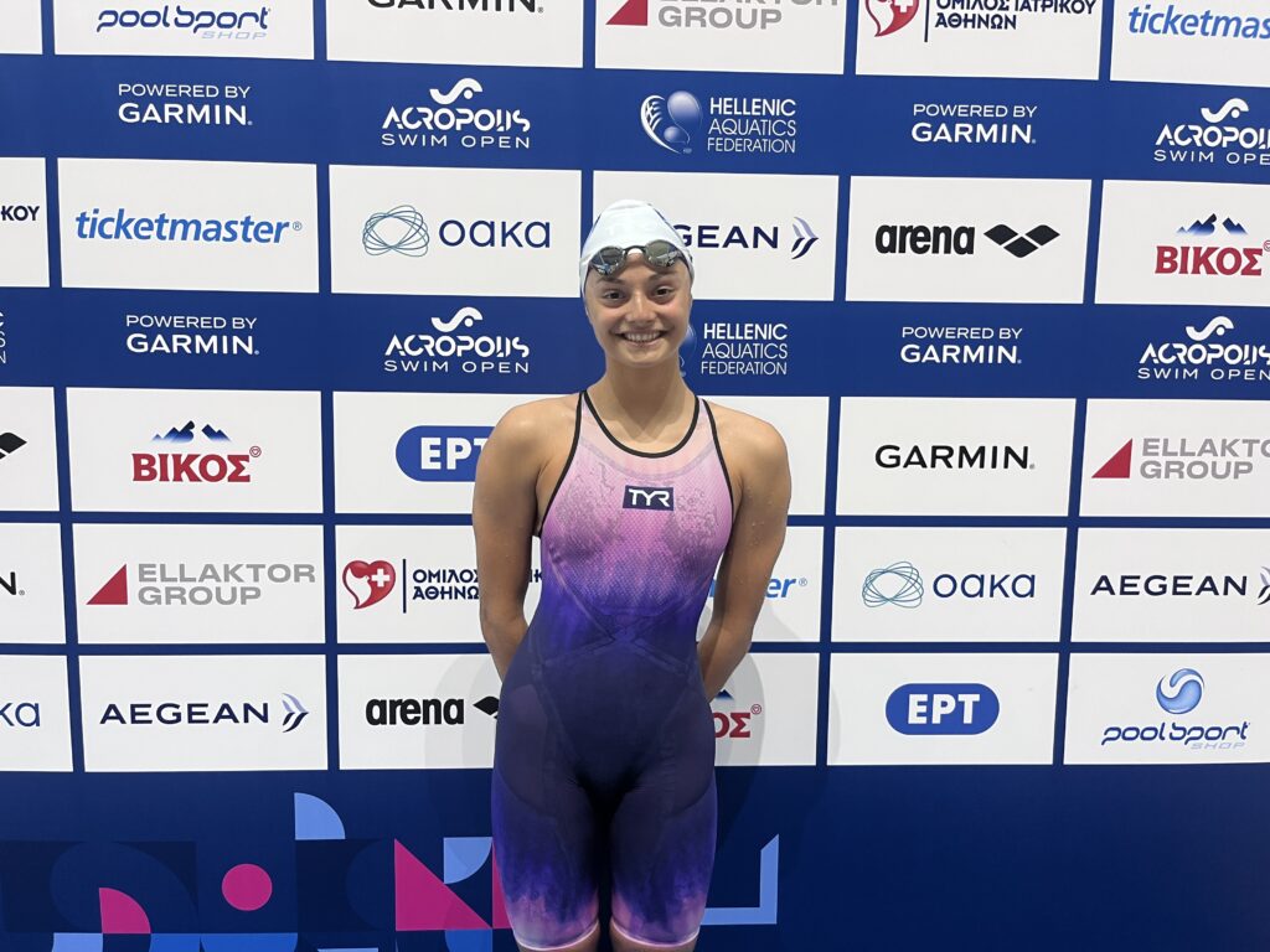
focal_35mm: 26
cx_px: 635
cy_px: 476
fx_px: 954
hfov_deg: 67.3
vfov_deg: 53.1
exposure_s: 1/50
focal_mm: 5.1
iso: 80
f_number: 1.6
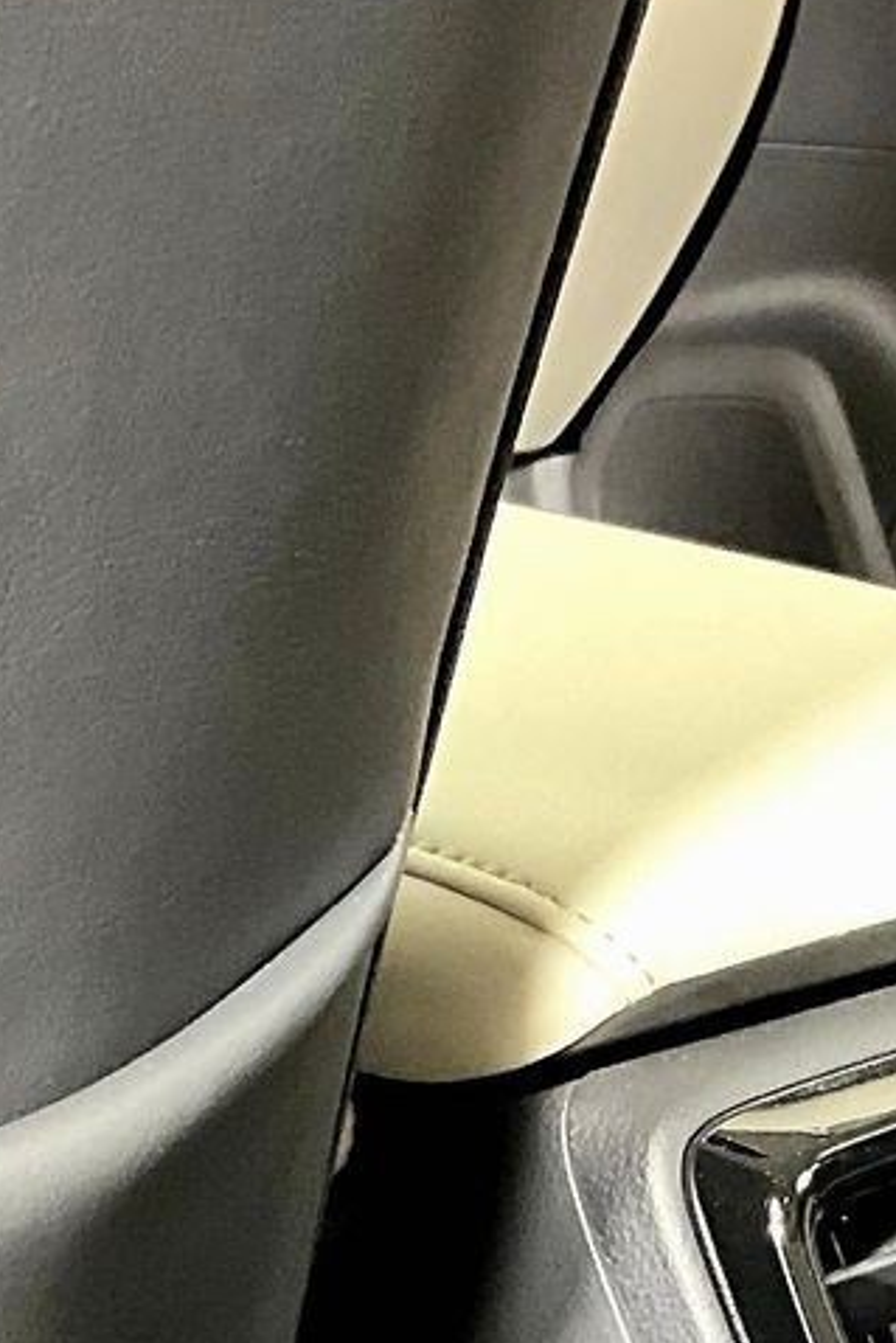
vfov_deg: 19.1
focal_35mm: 101
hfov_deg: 13.4
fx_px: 3768
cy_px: 1601
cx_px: 879
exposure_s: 1/30
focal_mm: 3
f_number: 1.8
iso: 400
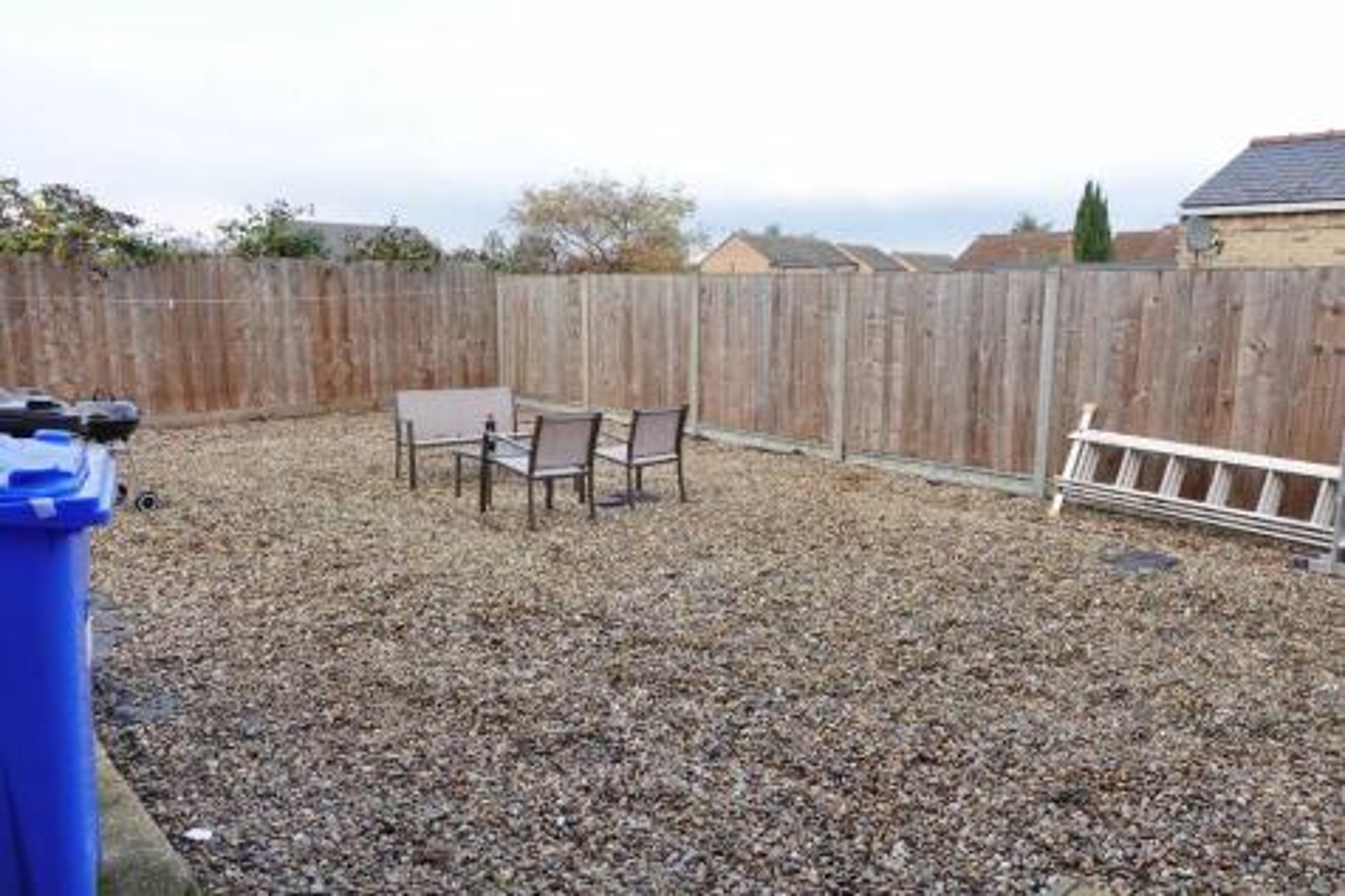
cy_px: 448
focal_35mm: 24
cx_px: 672
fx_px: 896
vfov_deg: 53.1
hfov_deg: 73.8
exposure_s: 1/125
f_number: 4
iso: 125
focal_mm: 8.8
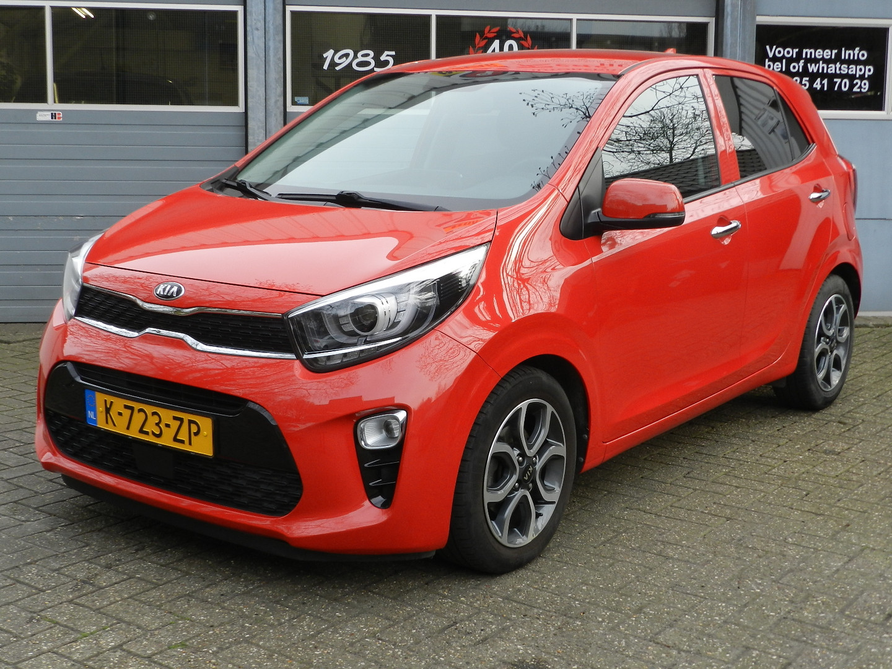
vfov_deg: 31.5
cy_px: 334
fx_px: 1185
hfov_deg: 41.2
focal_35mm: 46
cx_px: 446
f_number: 4.2
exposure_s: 1/200
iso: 160
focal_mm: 8.1
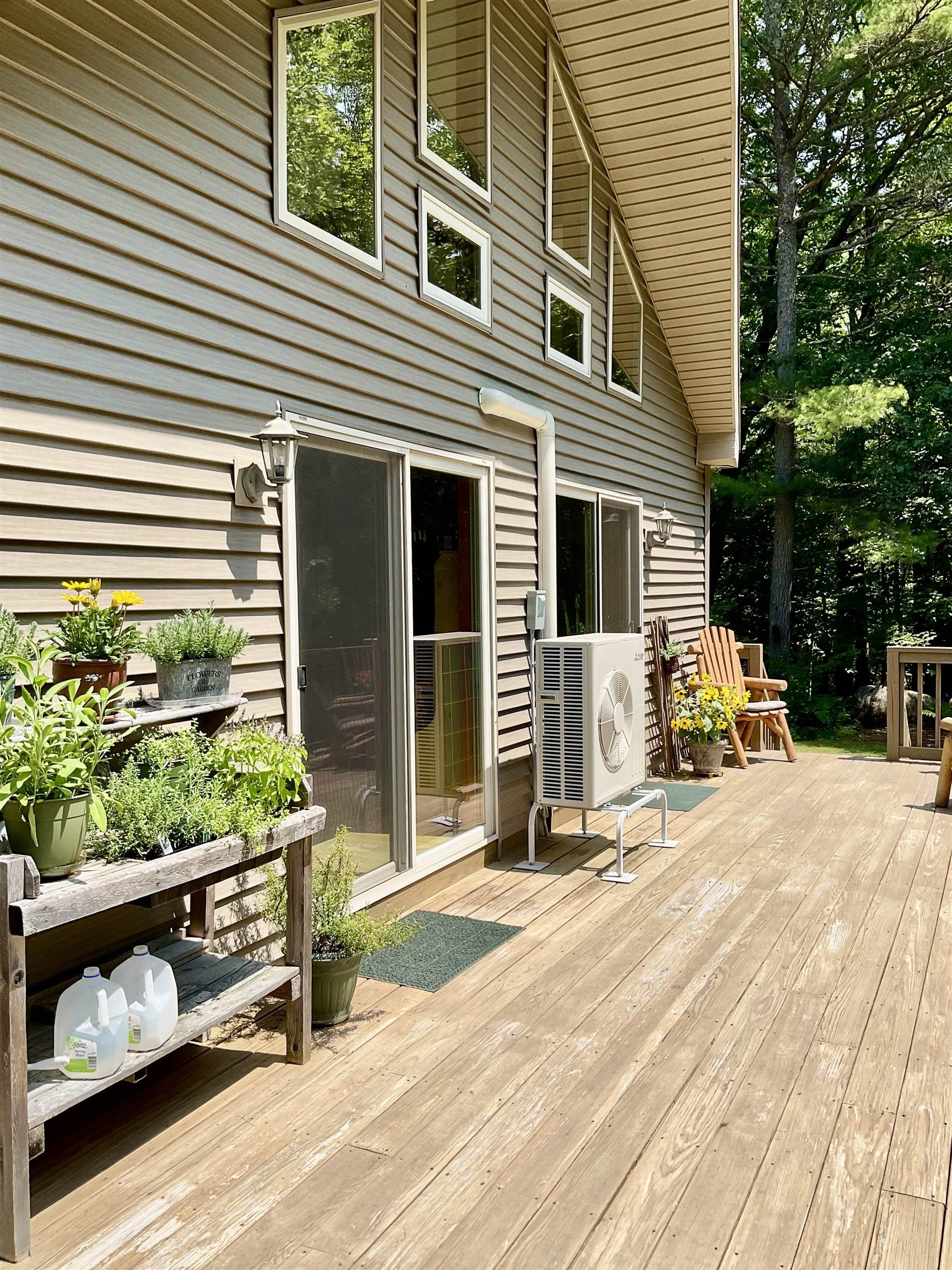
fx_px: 1063
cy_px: 635
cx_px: 476
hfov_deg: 48.2
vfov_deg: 61.7
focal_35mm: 29
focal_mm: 3
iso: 16
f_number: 1.8
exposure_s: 1/1121
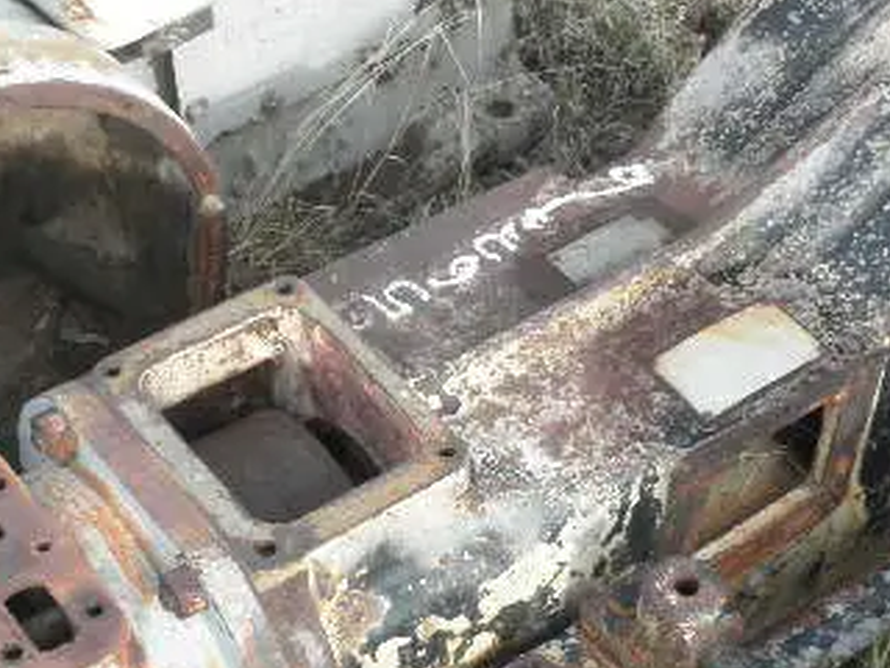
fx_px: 1800
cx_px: 498
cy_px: 462
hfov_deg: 27.8
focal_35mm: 70
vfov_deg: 20.9
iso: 64
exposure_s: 1/160
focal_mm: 6.1
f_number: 3.2
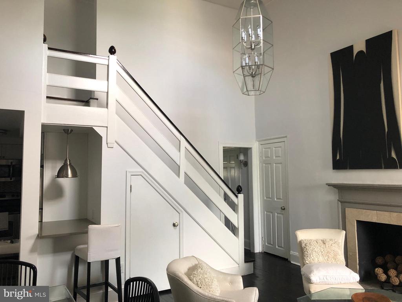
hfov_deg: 63.4
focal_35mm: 28
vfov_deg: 49.7
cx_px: 201
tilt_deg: +3.0
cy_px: 151
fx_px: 325
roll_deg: +1.3
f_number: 1.8
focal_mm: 3.99
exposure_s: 1/24
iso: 40
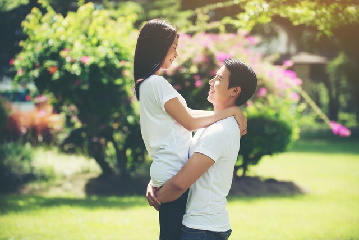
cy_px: 120
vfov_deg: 11.0
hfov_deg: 16.4
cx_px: 180
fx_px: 1247
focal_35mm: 125
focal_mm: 125
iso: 100
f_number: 2.8
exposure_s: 1/1000
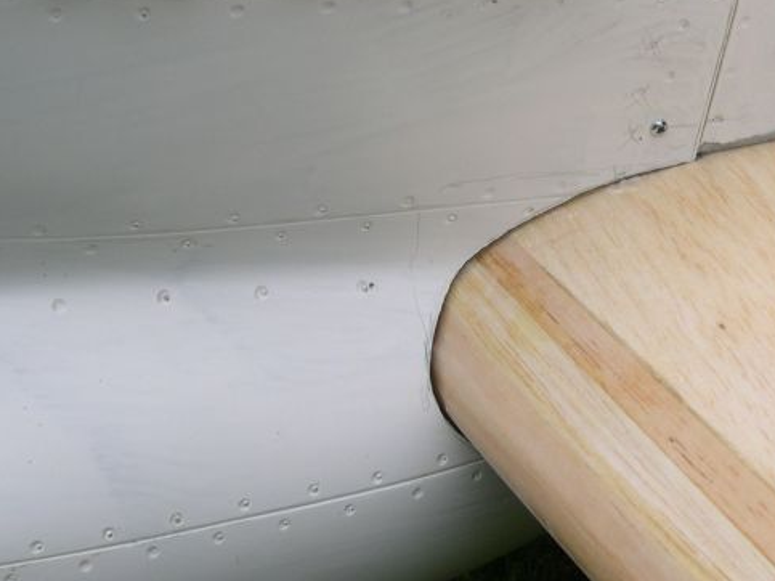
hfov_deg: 30.3
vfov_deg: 23.3
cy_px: 266
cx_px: 562
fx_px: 1410
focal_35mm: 63
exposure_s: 1/228
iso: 100
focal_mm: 8
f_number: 7.6
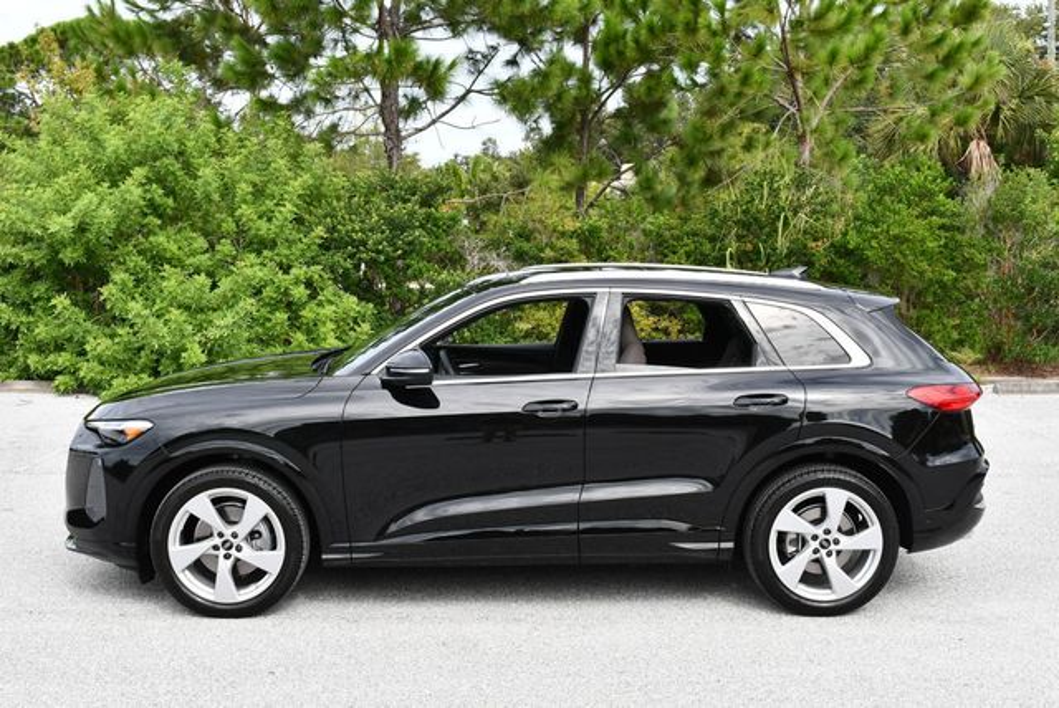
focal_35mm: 48
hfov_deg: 41.1
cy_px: 354
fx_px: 1413
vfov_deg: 28.1
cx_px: 530
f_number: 8
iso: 200
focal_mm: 24
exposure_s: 1/250
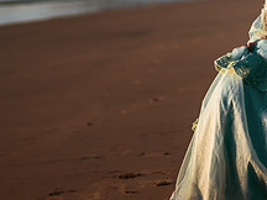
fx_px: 1172
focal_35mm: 152
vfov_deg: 9.7
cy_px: 39
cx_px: 245
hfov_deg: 12.9
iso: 100
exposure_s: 1/8000
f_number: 1.4
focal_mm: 58
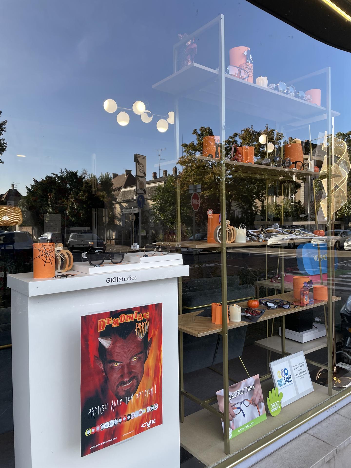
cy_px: 234
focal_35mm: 26
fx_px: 352
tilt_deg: +0.3
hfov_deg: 53.1
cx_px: 176
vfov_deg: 67.3
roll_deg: +1.1
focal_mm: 4.2
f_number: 1.6
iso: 32
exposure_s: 1/399
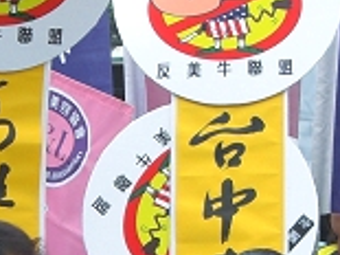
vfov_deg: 7.6
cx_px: 123
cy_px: 211
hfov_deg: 10.1
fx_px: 1924
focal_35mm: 196
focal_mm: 6.2
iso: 64
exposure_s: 1/160
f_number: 2.7
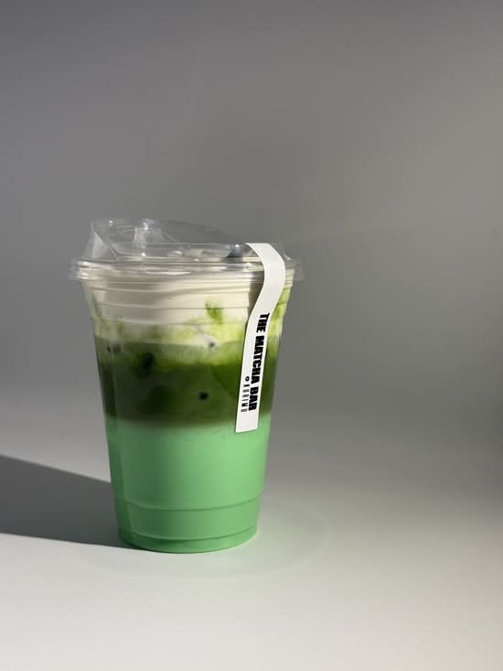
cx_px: 252
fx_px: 930
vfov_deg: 39.7
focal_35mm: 48
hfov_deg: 30.3
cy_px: 336
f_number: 1.78
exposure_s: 1/60
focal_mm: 6.76
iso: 50
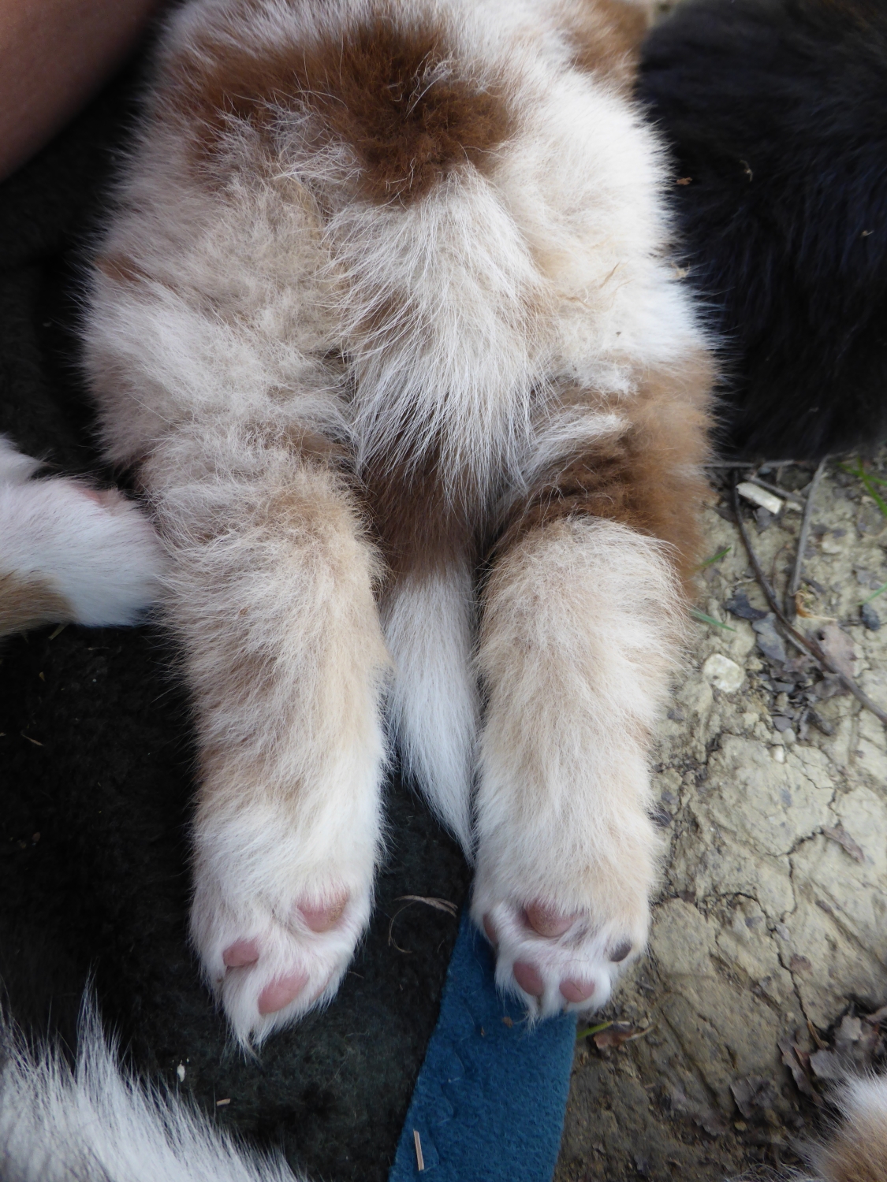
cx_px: 444
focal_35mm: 24
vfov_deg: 71.6
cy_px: 591
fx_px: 820
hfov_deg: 56.8
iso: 100
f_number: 3.3
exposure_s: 1/60
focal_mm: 4.3
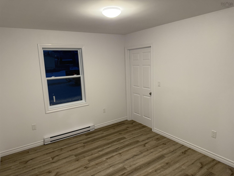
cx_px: 117
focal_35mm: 24
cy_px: 88
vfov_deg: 56.8
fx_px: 162
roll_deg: +2.5
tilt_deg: -10.3
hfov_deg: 71.6
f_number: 1.78
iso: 160
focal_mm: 6.76
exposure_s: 1/60
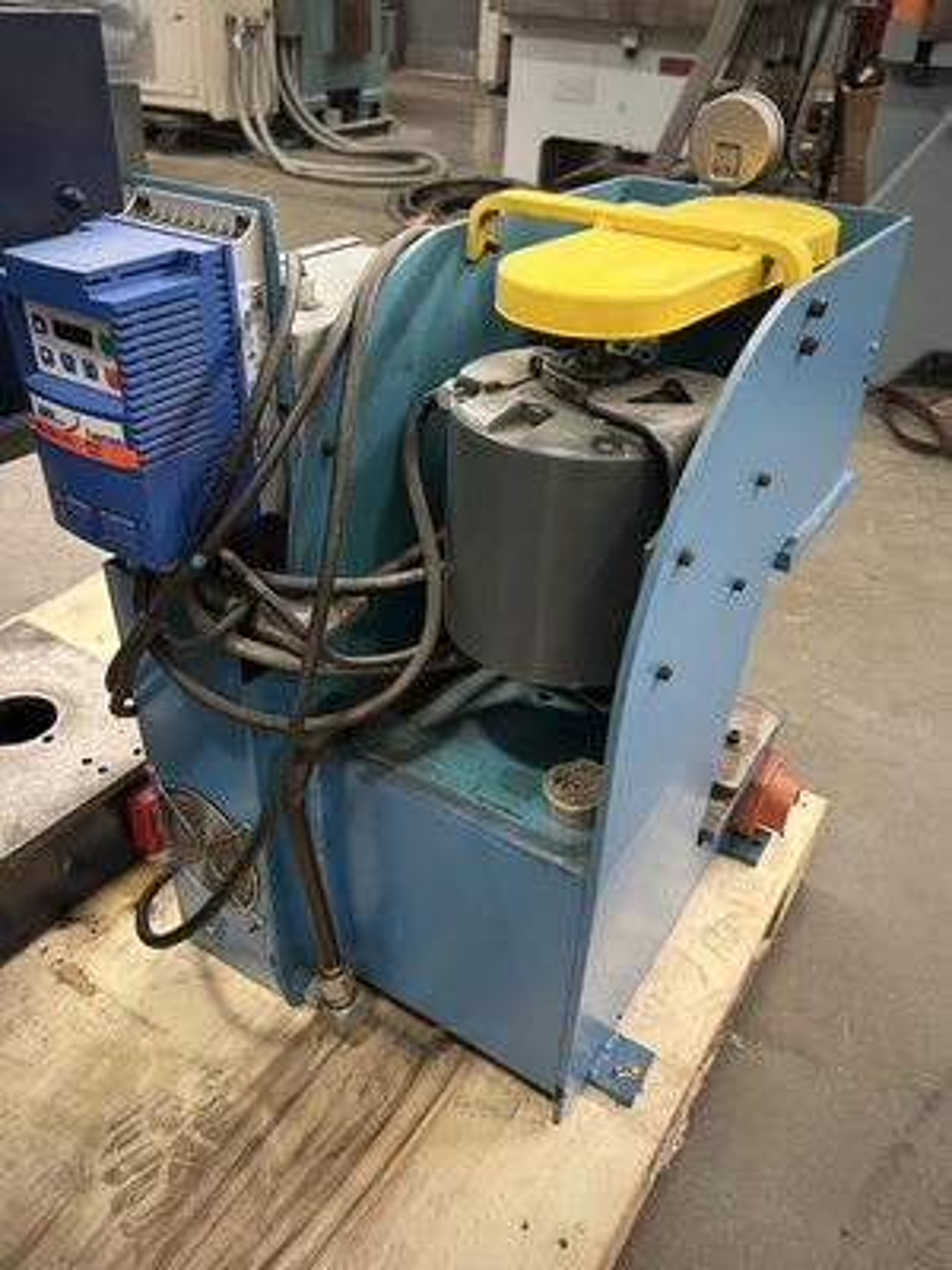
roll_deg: -3.1
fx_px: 953
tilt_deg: -34.2
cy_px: 635
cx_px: 476
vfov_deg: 67.3
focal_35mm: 26
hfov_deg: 53.1
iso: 400
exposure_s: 1/60
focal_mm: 5.7
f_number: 1.5
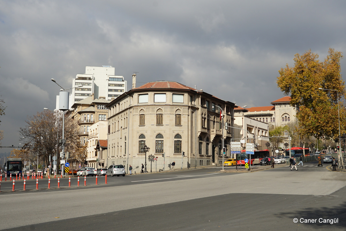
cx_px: 173
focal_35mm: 31
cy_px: 116
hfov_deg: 60.3
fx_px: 298
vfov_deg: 42.3
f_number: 8
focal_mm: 31
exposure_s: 1/400
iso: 100
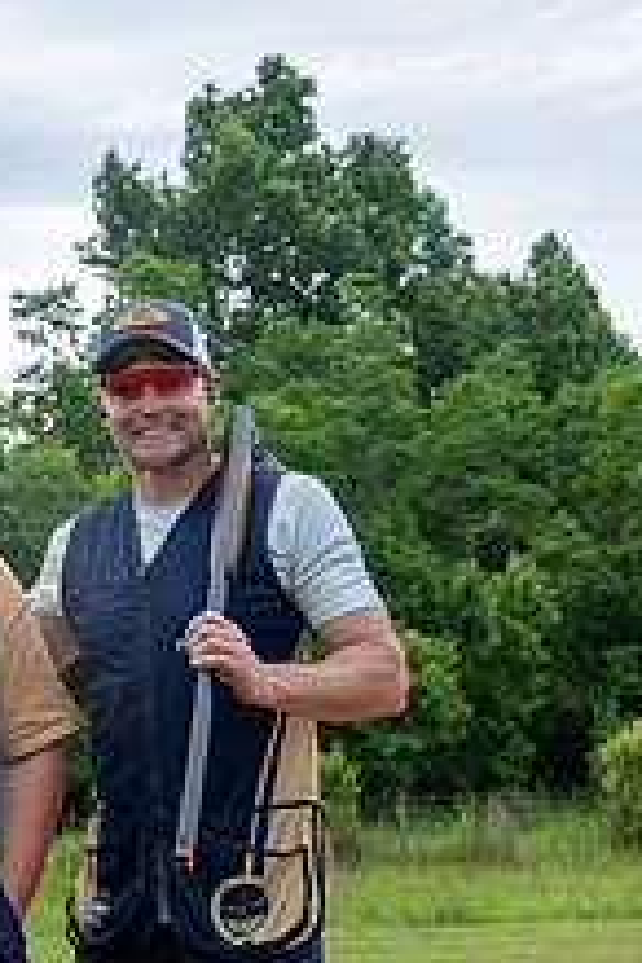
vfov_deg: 25.1
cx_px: 70
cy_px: 901
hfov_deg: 17.3
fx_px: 2086
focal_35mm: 78
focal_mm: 38
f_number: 5
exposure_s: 1/100
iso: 72
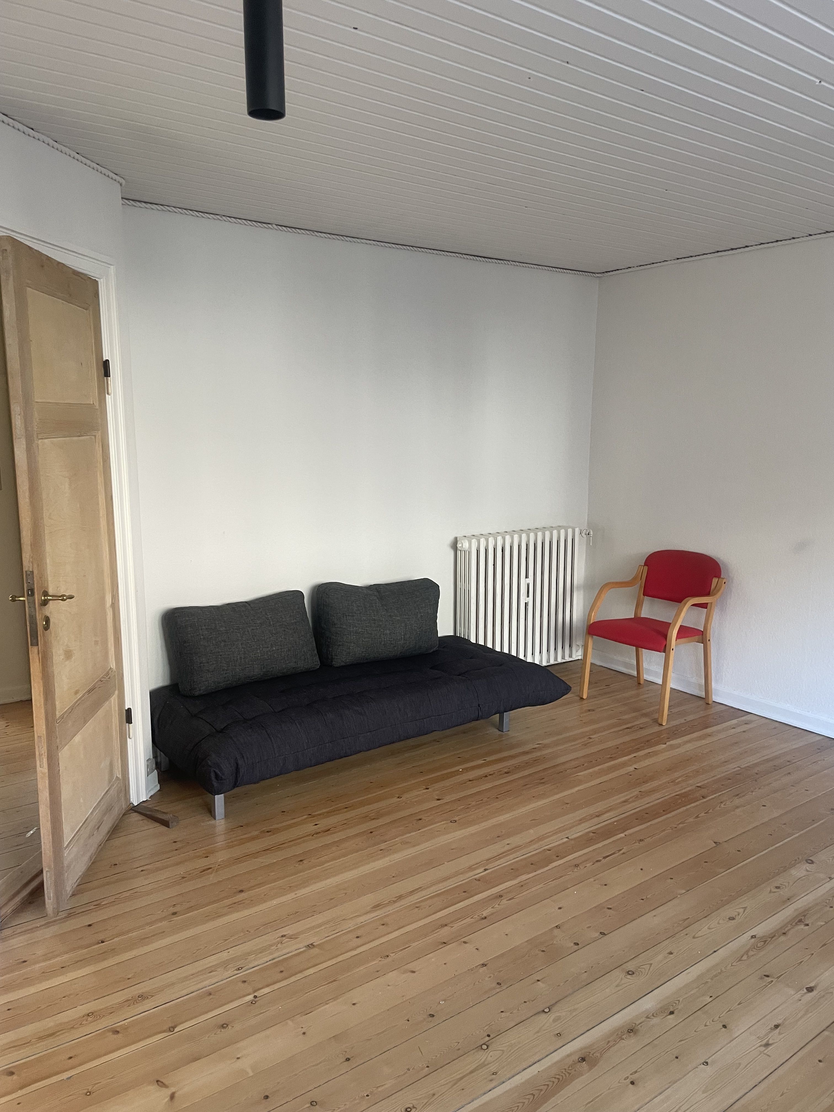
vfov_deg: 67.3
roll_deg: -0.1
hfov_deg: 53.1
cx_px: 417
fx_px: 835
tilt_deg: -9.1
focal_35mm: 26
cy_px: 556
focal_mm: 4.2
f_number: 1.6
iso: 125
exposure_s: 1/72
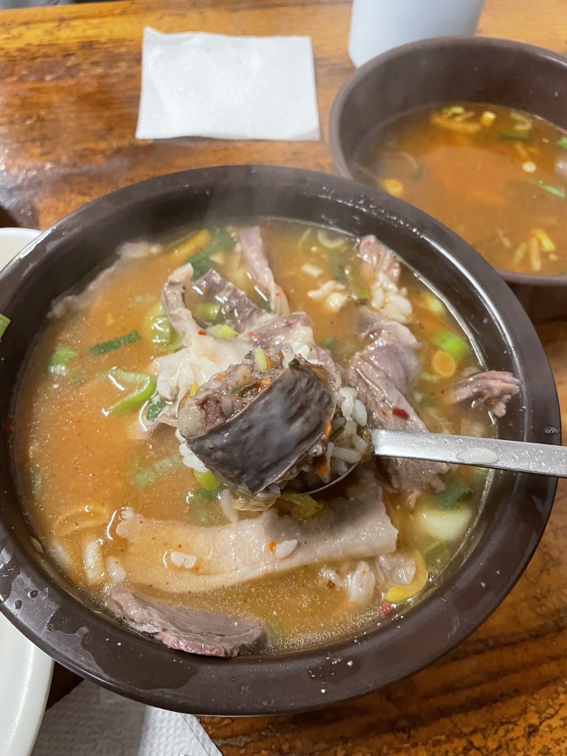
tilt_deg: -58.8
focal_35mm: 26
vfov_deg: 67.3
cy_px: 378
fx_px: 568
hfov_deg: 53.1
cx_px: 284
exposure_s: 1/40
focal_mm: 4.2
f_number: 1.6
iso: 400
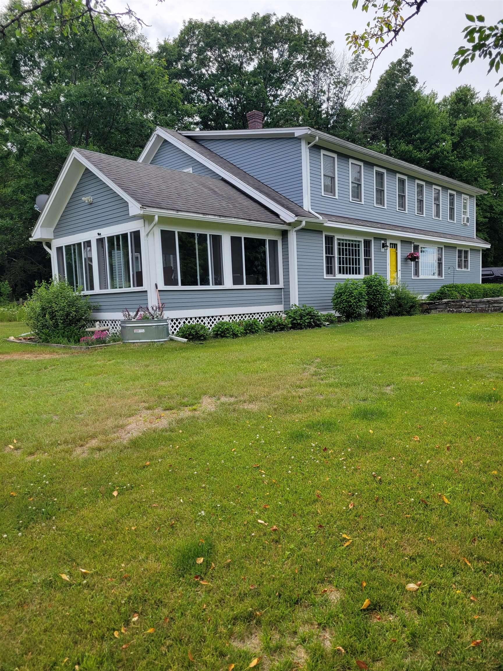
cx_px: 252
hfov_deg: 53.1
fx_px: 504
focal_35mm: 26
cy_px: 336
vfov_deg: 67.3
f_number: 1.8
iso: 40
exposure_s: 1/1283
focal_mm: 5.4
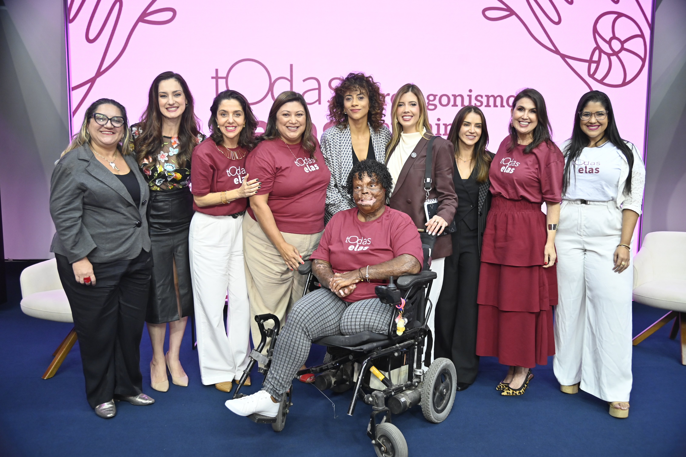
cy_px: 228
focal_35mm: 28
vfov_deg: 46.4
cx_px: 343
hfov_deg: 65.5
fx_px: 533
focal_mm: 28
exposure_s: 1/160
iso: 2500
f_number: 4
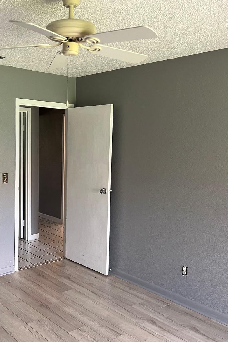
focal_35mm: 37
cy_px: 171
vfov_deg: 51.9
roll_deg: -0.6
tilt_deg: -5.7
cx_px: 70
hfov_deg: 35.5
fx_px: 351
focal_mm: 5.7
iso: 125
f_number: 1.5
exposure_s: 1/60
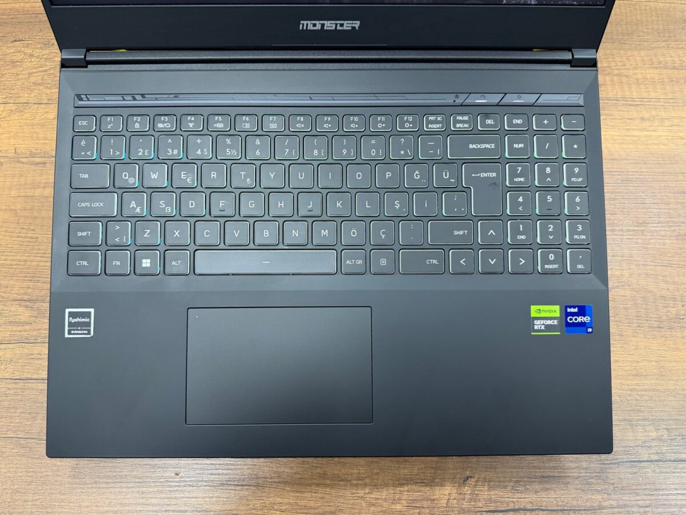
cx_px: 343
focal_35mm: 24
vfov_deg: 56.8
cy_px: 258
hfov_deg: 71.6
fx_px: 476
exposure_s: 1/50
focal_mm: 6.76
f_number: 1.78
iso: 250
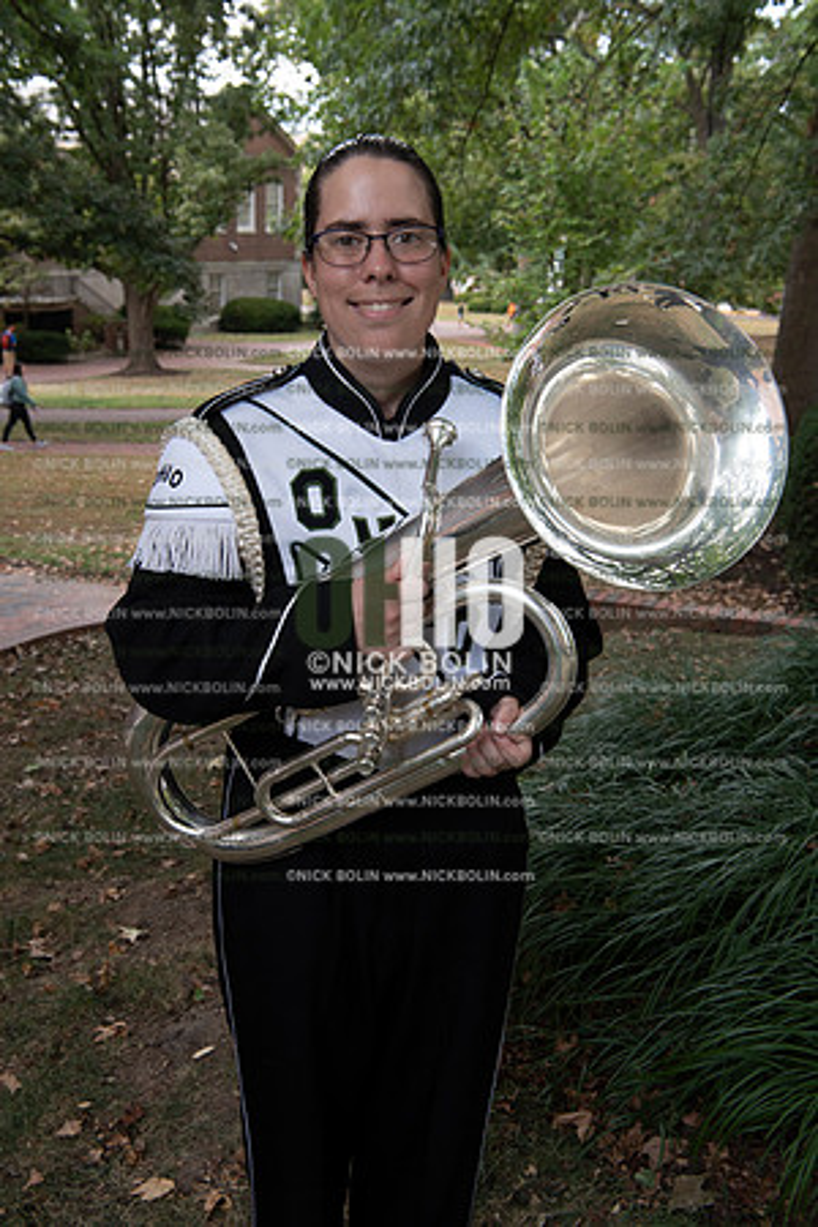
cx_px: 409
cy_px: 614
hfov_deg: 31.9
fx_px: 1431
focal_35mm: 42
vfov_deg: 46.4
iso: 500
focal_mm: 42
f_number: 8
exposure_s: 1/100
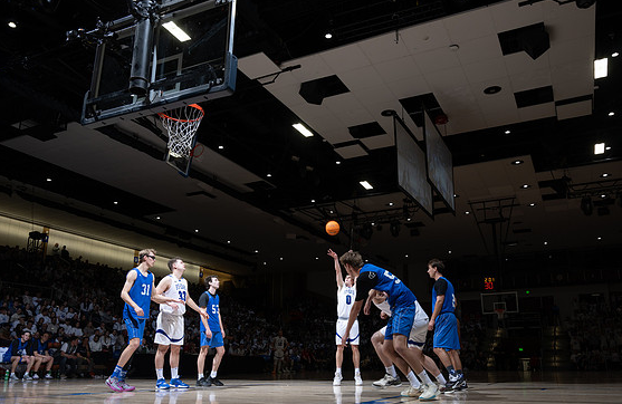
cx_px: 326
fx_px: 531
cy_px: 230
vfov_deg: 41.6
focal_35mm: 31
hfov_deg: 60.6
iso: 100
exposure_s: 1/60
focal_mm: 24
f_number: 6.3
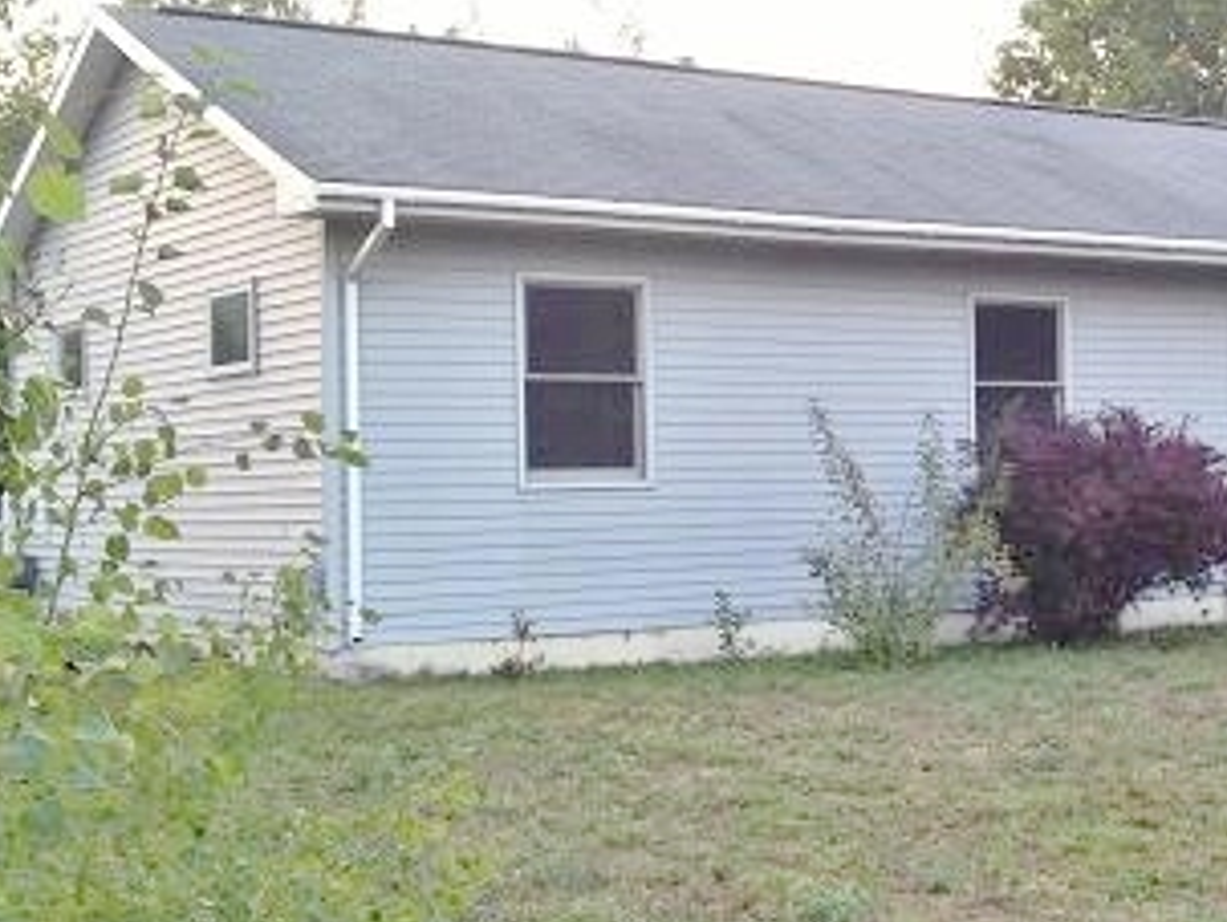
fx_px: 2554
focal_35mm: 72
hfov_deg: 26.0
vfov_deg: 20.5
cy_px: 451
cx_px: 1127
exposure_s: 1/20
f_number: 2.4
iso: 100
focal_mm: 4.28
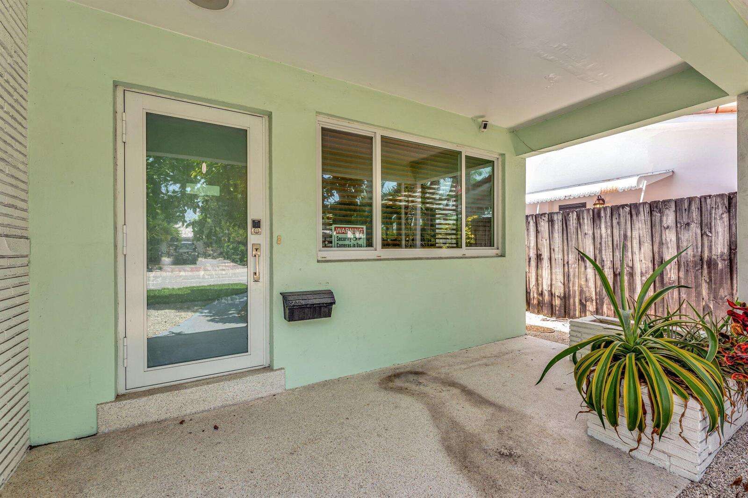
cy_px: 249
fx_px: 330
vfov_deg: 74.1
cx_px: 374
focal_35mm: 16
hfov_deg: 97.1
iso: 400
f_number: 8
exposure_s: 1/200
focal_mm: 15.9
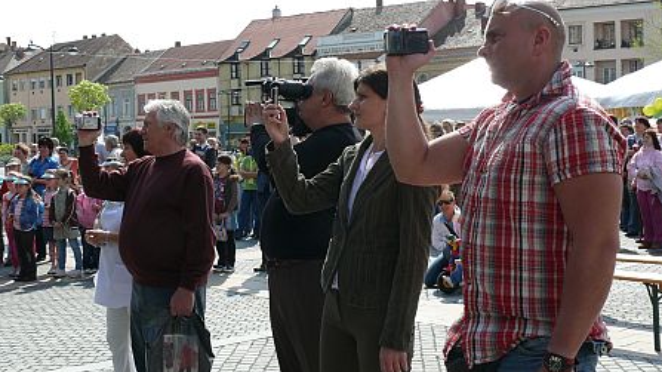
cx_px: 330
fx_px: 983
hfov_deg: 37.2
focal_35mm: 56
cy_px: 188
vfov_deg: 21.4
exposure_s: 1/500
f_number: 5.6
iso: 100
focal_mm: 9.3
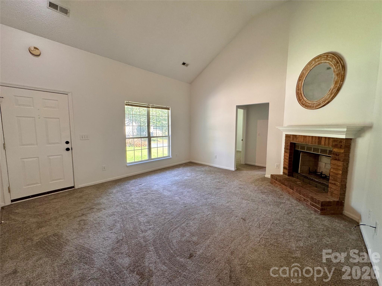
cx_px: 191
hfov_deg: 102.1
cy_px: 143
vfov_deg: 85.7
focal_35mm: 14
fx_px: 154
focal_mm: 2.22
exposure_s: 1/120
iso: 250
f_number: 2.2
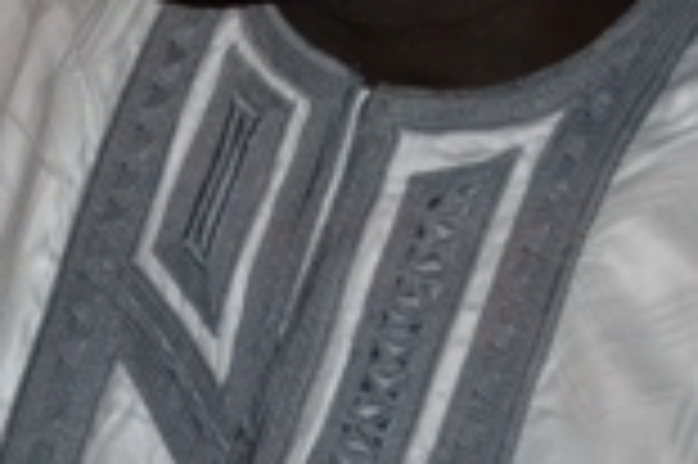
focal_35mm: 217
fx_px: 4204
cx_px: -410
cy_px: 137
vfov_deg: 6.3
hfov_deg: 9.2
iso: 3200
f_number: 5
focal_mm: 35
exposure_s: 1/60
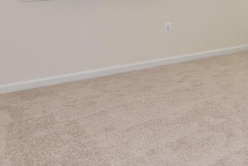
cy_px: -24
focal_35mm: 50
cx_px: 217
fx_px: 345
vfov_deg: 24.8
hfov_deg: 37.3
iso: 800
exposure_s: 1/160
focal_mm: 12
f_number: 9
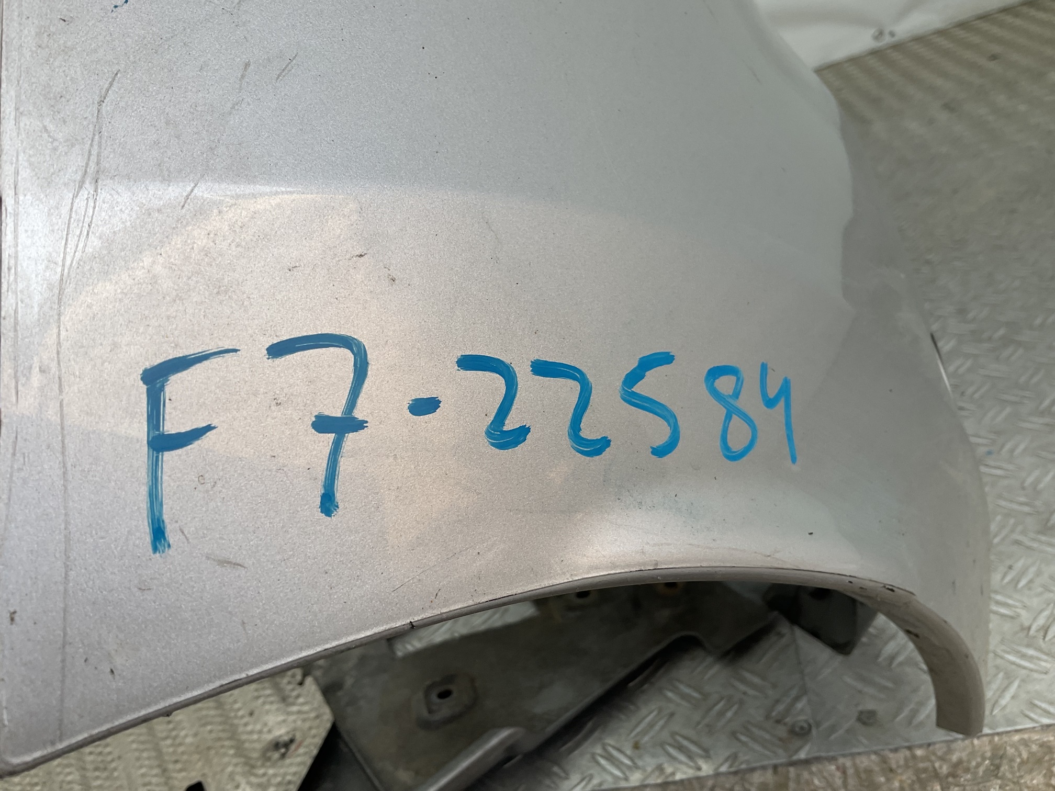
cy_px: 396
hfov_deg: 61.7
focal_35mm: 29
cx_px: 528
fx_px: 884
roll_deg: +19.4
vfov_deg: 48.2
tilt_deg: -26.7
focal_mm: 3
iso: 16
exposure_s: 1/206
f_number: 1.8
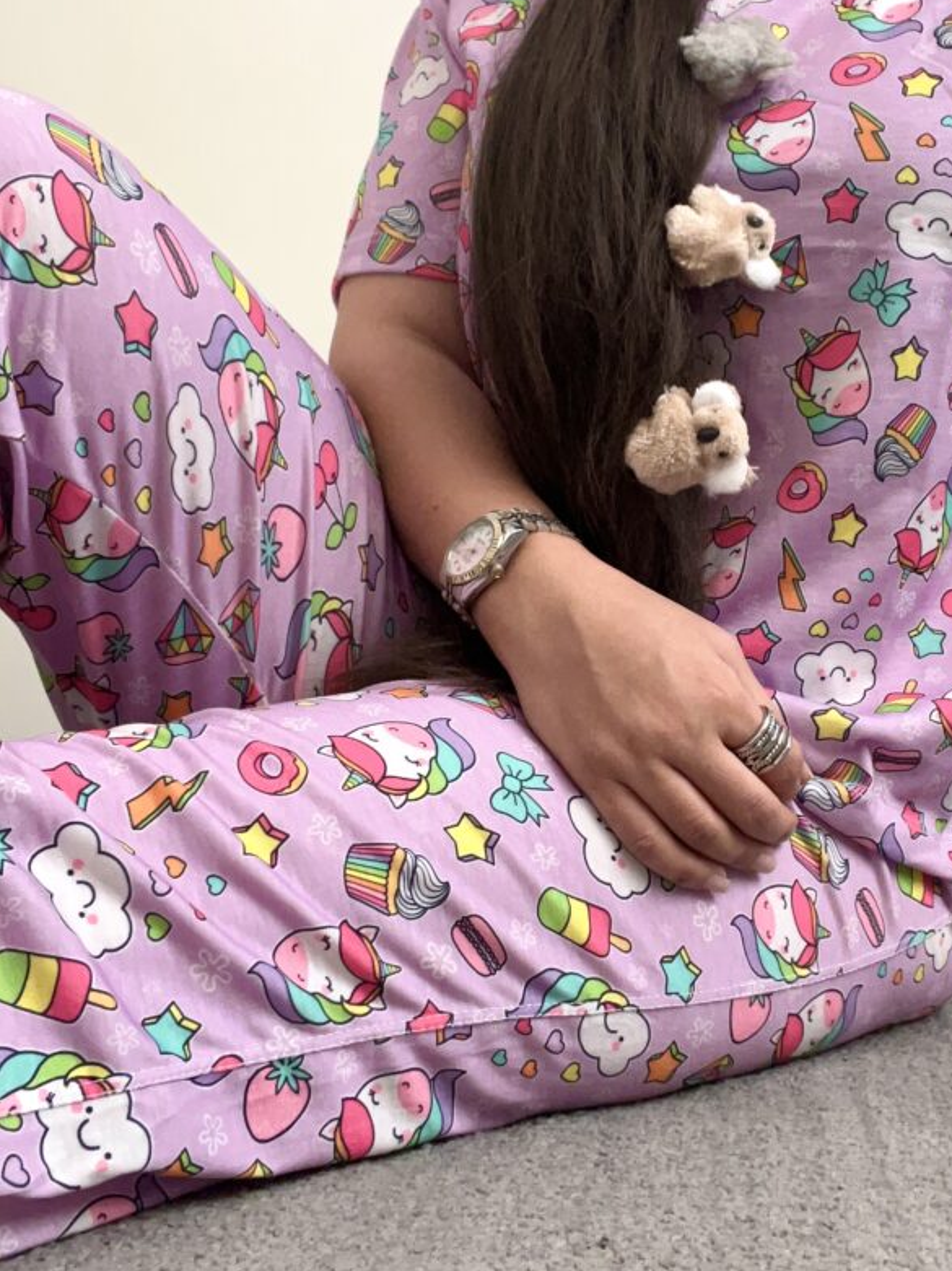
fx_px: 1505
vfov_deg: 45.7
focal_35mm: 41
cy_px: 582
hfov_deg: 34.7
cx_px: 649
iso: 160
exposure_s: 1/60
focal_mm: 2.71
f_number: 2.2
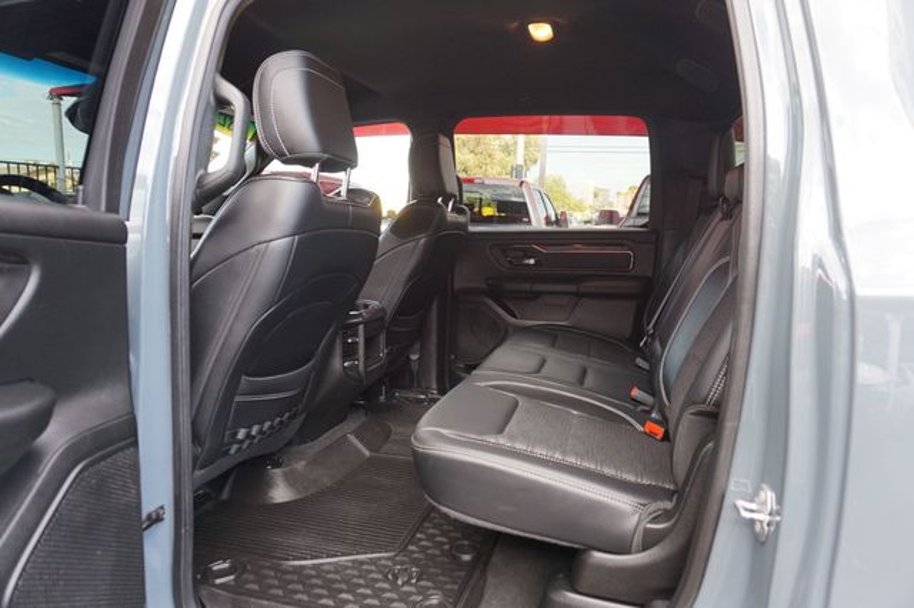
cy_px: 304
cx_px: 457
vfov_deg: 53.1
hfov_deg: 73.8
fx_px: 609
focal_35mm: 24
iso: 320
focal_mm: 16
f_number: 4
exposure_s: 1/60
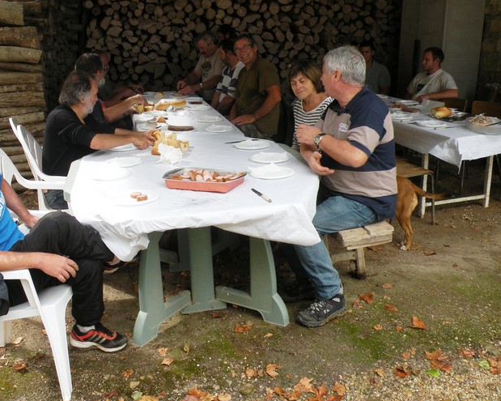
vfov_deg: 43.2
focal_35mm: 34
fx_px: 504
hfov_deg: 52.6
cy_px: 163
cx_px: 207
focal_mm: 4.7
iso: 64
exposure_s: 1/128
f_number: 4.5
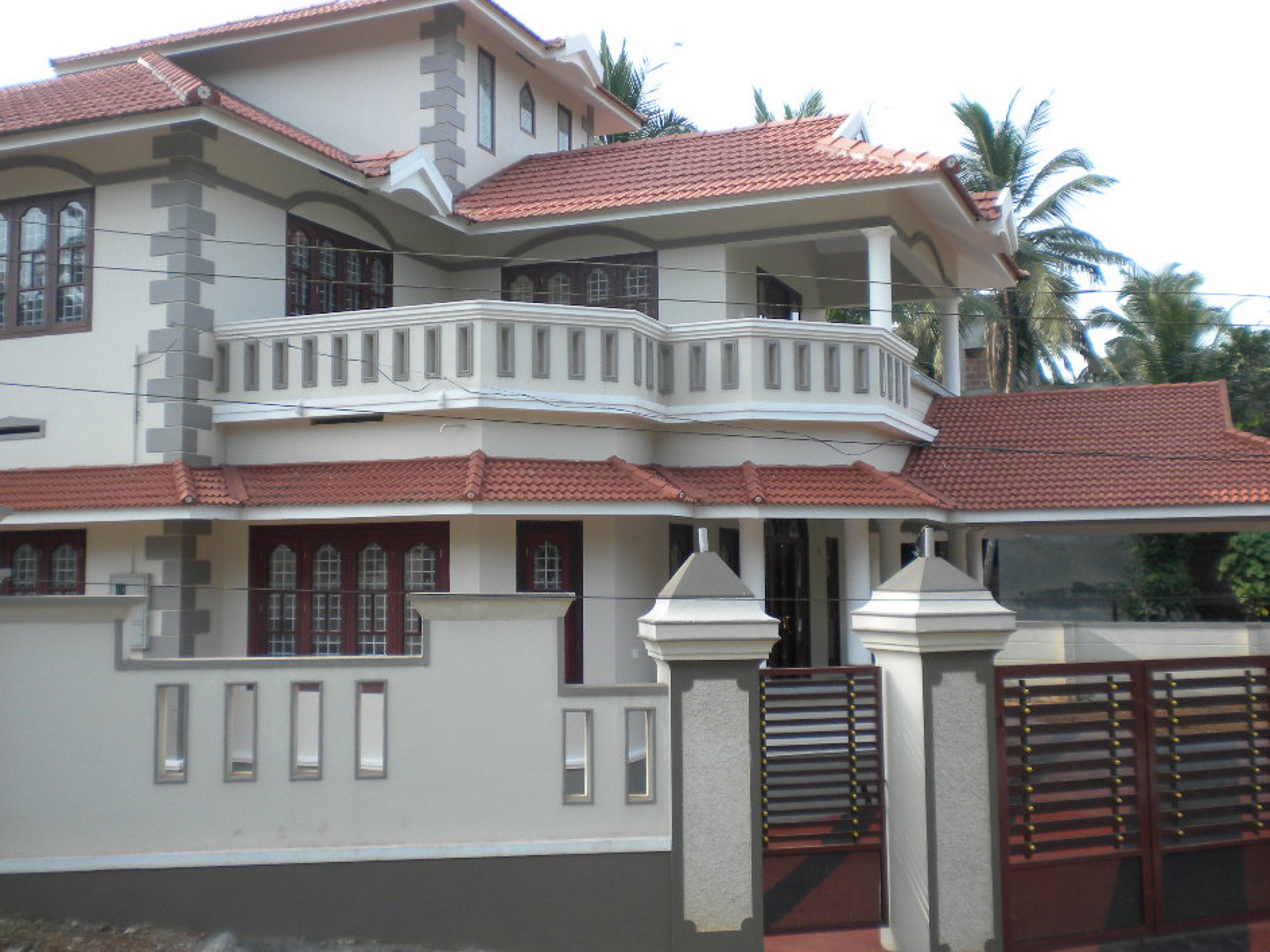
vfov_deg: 37.7
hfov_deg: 49.0
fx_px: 1394
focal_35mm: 38
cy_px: 455
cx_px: 620
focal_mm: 6.3
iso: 113
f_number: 4.6
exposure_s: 1/198
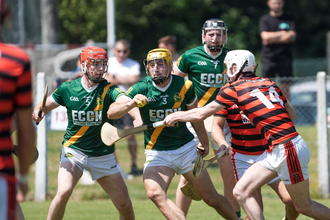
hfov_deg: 3.4
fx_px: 5499
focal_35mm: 600
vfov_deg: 2.3
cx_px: 165
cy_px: 110
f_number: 6.3
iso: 500
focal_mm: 600
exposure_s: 1/1250
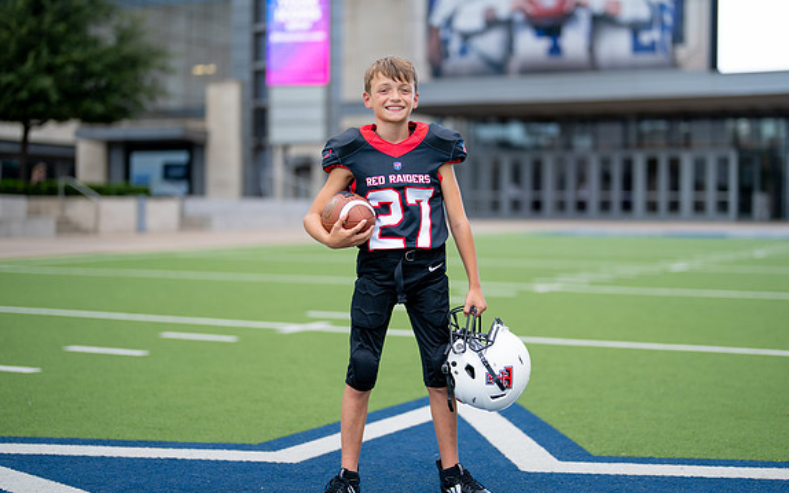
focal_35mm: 63
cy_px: 251
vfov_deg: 20.6
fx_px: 1355
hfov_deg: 32.4
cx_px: 434
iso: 100
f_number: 1.2
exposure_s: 1/1250
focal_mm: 50
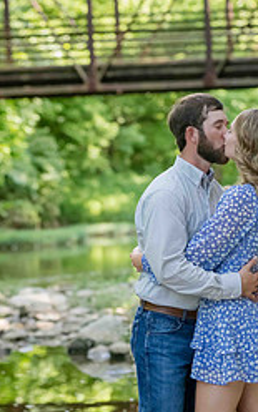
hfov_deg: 6.3
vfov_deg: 10.1
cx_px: 246
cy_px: 266
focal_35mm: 207
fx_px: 2329
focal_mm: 112
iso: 1600
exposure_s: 1/640
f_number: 5
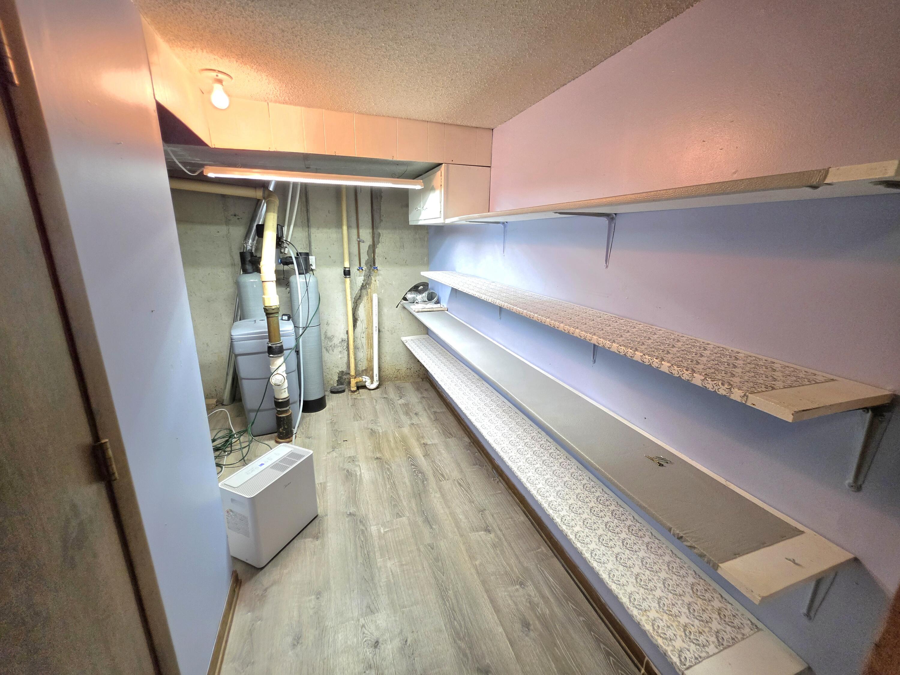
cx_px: 450
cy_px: 338
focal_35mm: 13
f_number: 1.9
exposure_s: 1/120
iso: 200
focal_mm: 2.2
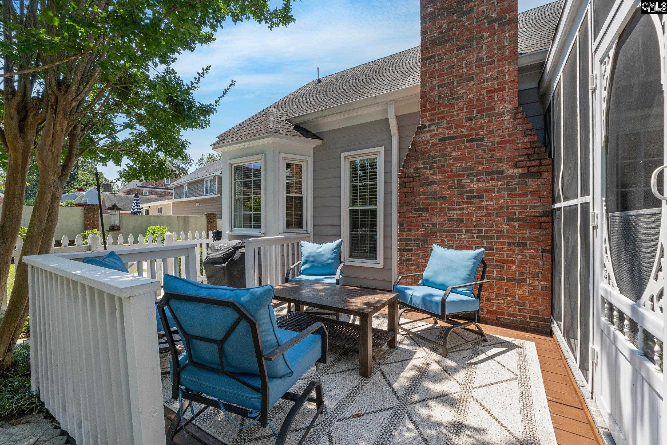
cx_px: 334
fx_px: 278
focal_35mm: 15
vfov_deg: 77.3
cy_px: 222
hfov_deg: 100.4
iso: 250
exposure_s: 1/250
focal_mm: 10
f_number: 8
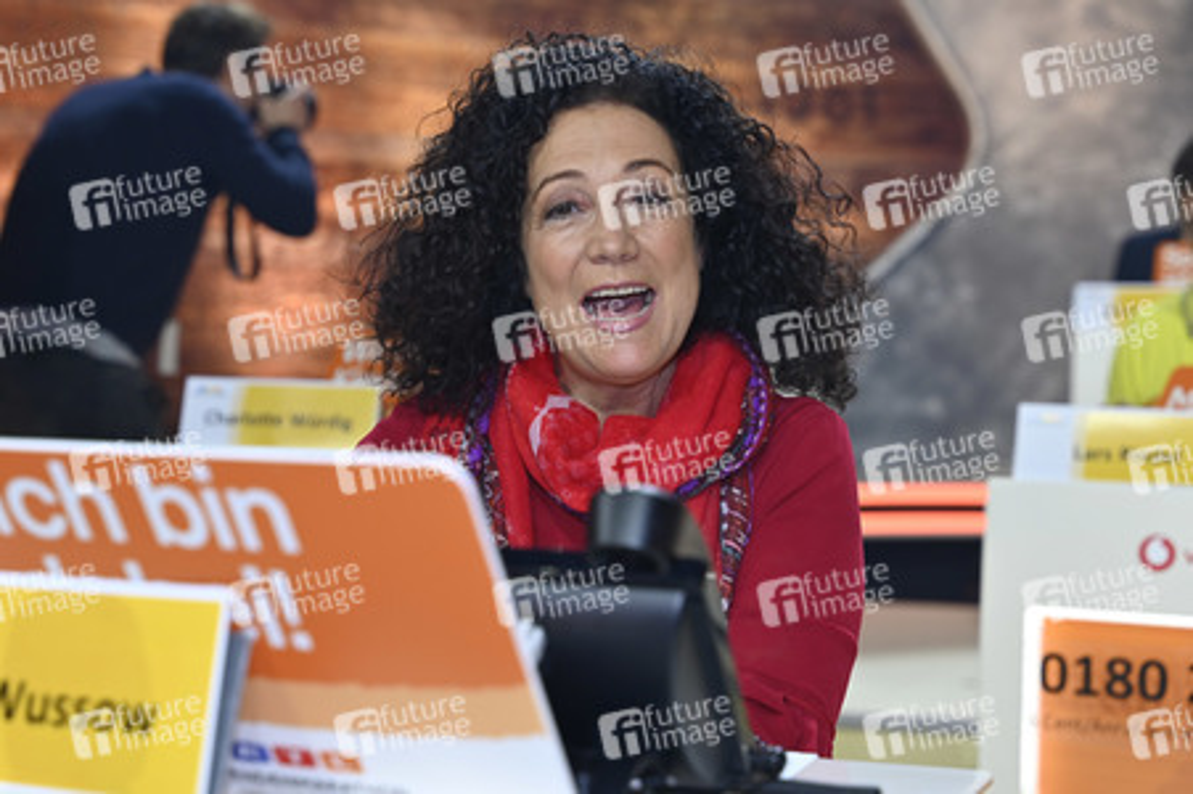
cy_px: 397
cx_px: 596
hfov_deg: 31.0
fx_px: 2152
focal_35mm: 65
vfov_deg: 20.9
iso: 1000
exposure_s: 1/200
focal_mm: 65
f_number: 4
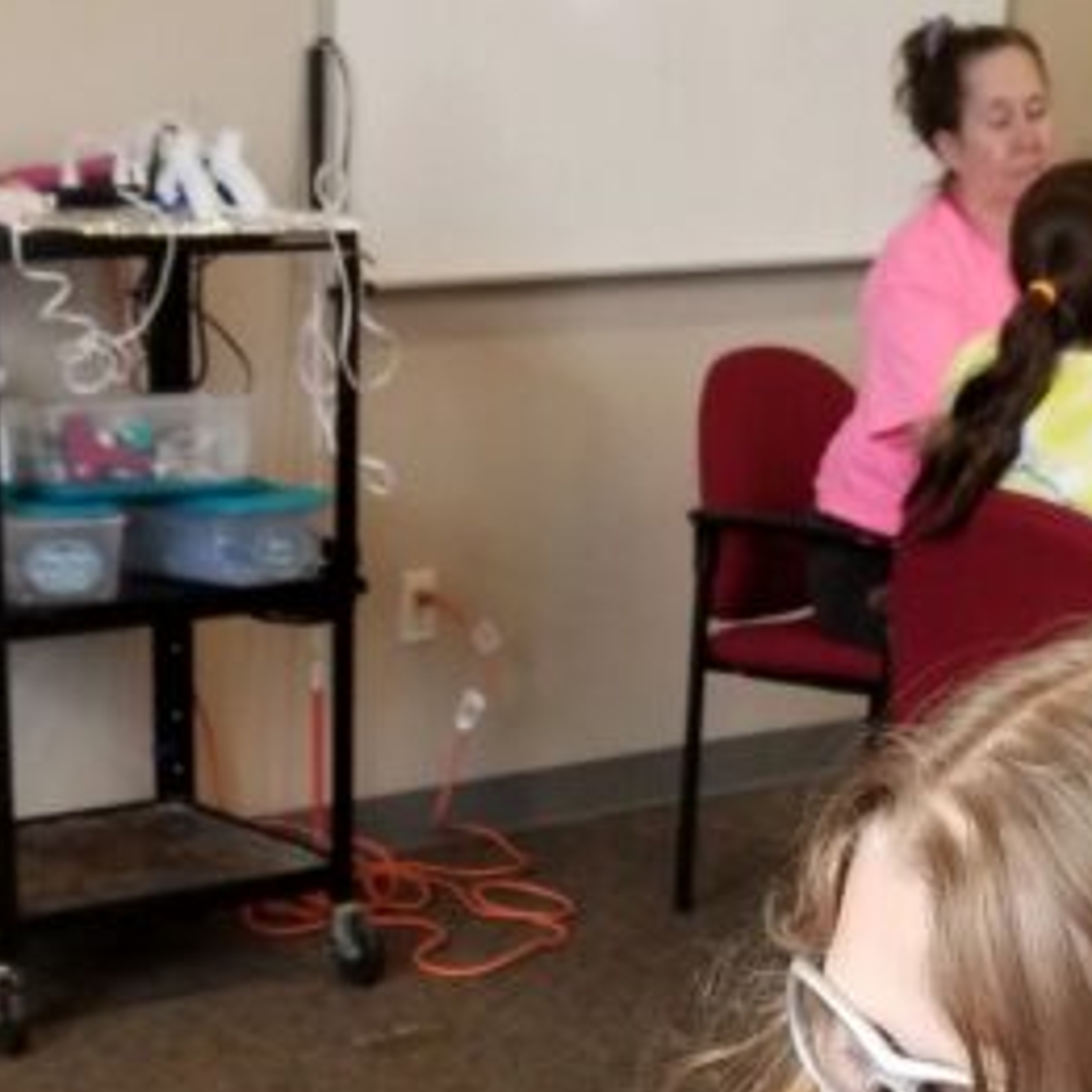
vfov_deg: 17.3
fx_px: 3212
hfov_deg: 19.3
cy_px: 1665
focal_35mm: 90
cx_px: 485
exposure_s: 1/40
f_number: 1.7
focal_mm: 4.25
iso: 160
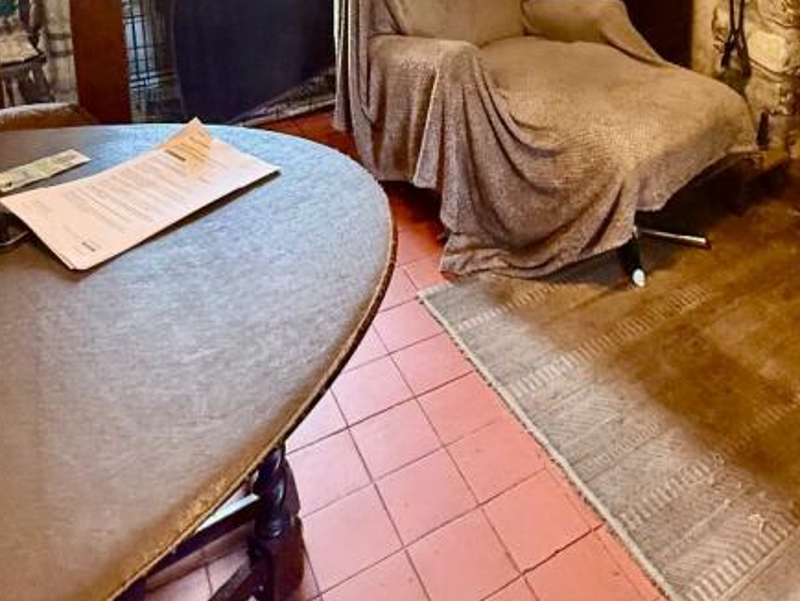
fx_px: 763
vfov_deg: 36.3
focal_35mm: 33
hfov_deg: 54.2
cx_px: 535
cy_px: -63
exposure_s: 1/50
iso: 400
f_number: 2.2
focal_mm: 2.22
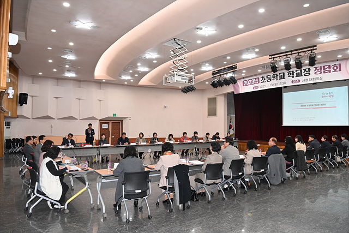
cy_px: 116
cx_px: 174
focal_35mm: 24
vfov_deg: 53.2
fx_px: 233
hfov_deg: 73.7
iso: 800
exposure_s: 1/60
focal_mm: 24
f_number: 5.6
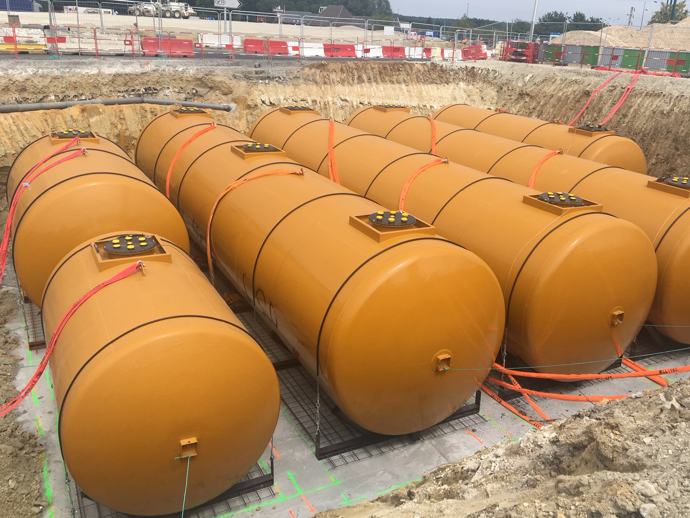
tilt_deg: -19.5
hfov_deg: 56.7
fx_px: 638
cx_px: 374
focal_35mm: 32
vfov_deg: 44.2
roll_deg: -2.9
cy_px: 254
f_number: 2.2
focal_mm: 4.15
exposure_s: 1/1972
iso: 25
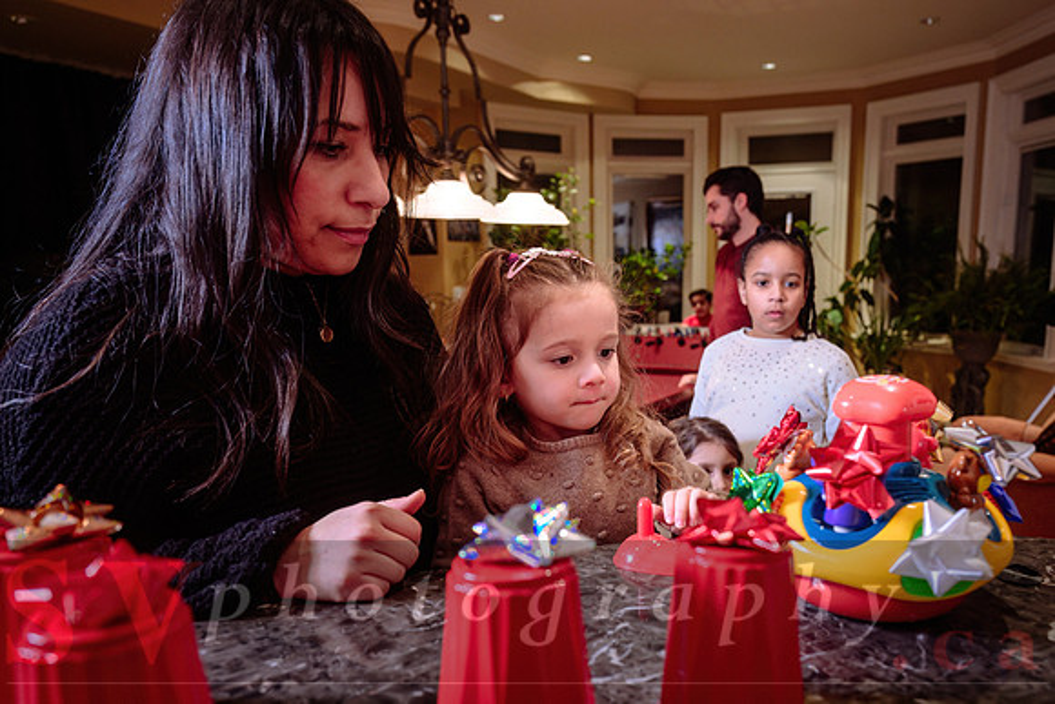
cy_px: 418
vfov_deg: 43.8
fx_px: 871
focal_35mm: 30
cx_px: 627
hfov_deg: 61.9
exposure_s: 1/50
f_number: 4
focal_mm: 25
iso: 500
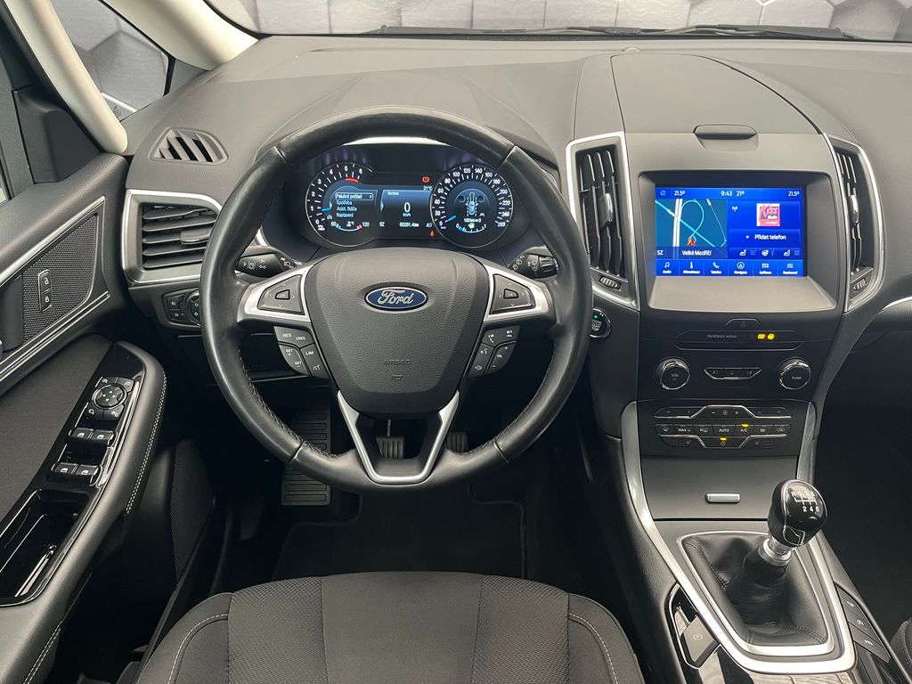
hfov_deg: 67.3
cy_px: 342
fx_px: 685
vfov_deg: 53.1
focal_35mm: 26
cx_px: 456
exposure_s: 1/60
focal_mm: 5.1
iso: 250
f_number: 1.6
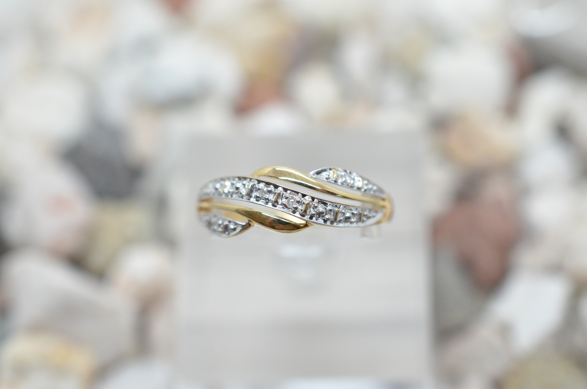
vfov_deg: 22.2
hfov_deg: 32.9
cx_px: 297
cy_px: 194
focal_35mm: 61
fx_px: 993
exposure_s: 1/800
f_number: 6.3
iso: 2500
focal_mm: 40
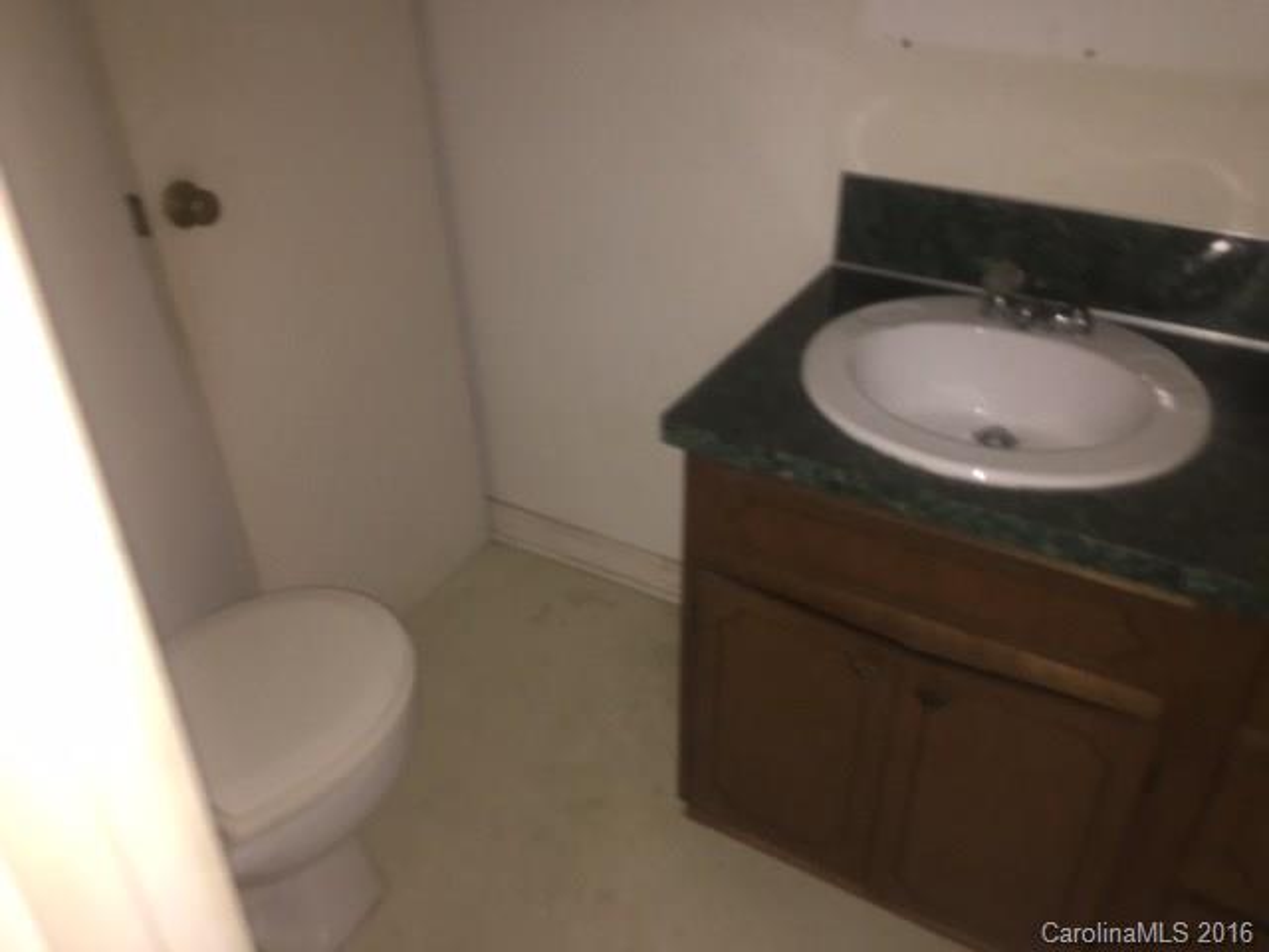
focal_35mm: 29
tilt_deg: -31.8
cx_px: 634
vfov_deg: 48.2
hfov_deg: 61.7
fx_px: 1063
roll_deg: +1.0
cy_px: 476
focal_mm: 4.15
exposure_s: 1/16
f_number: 2.2
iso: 125
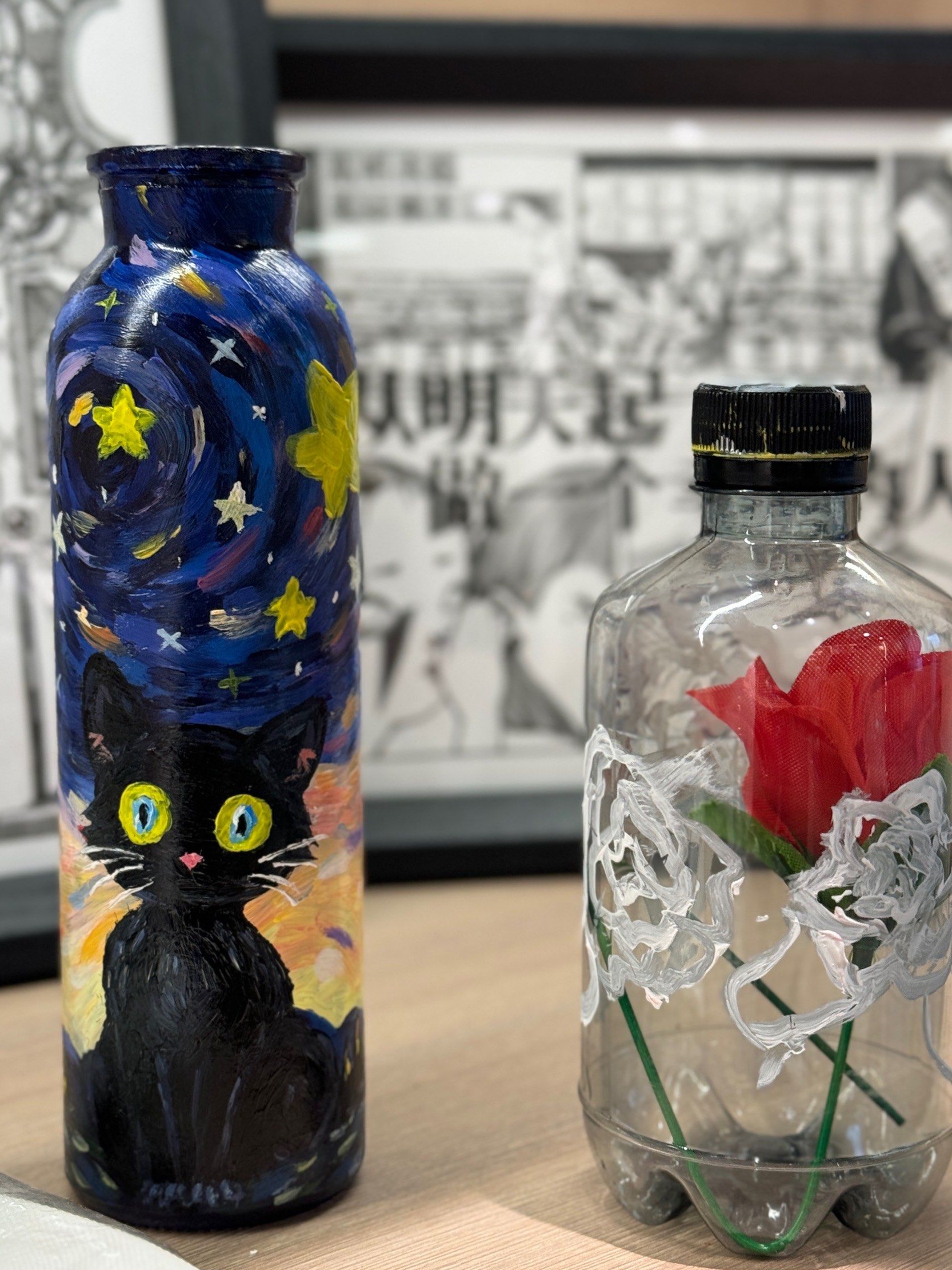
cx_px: 510
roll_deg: -0.4
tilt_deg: -6.1
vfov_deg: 32.7
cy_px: 589
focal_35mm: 59
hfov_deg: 24.8
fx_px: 2163
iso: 100
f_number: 1.78
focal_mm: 6.86
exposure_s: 1/90
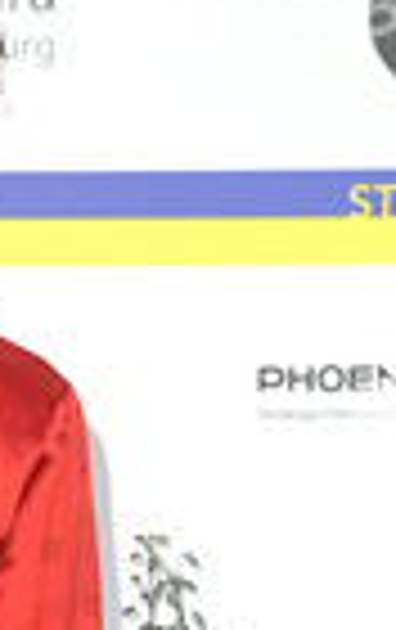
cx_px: -189
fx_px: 4248
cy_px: 652
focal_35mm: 247
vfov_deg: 8.4
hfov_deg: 5.3
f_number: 6.3
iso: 640
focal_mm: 85
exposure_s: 1/200
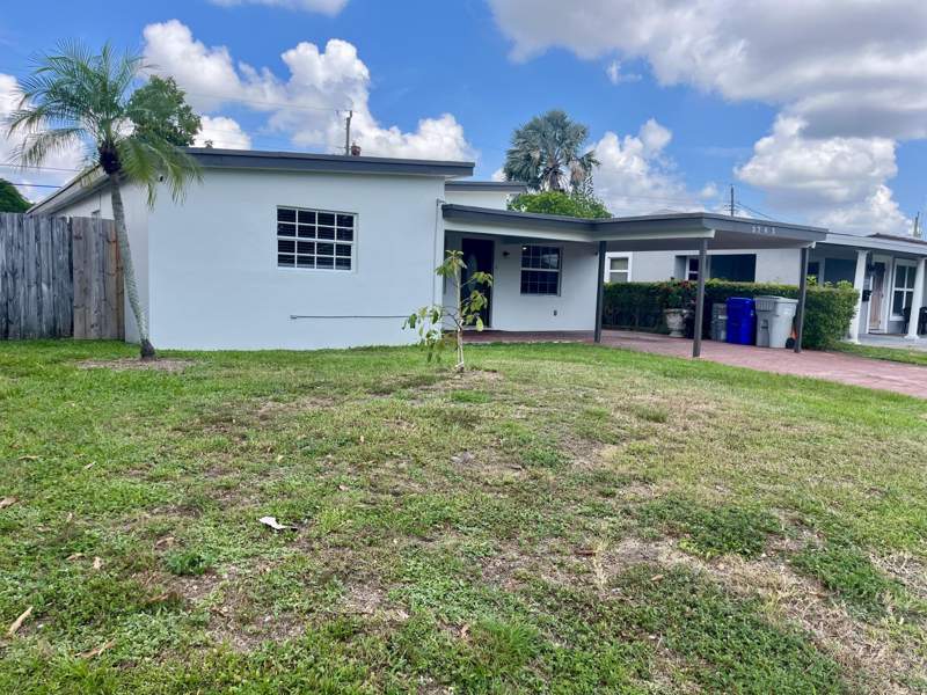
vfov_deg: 53.1
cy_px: 348
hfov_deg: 67.3
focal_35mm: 26
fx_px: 696
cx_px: 464
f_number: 1.6
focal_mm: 5.1
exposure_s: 1/2062
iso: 50
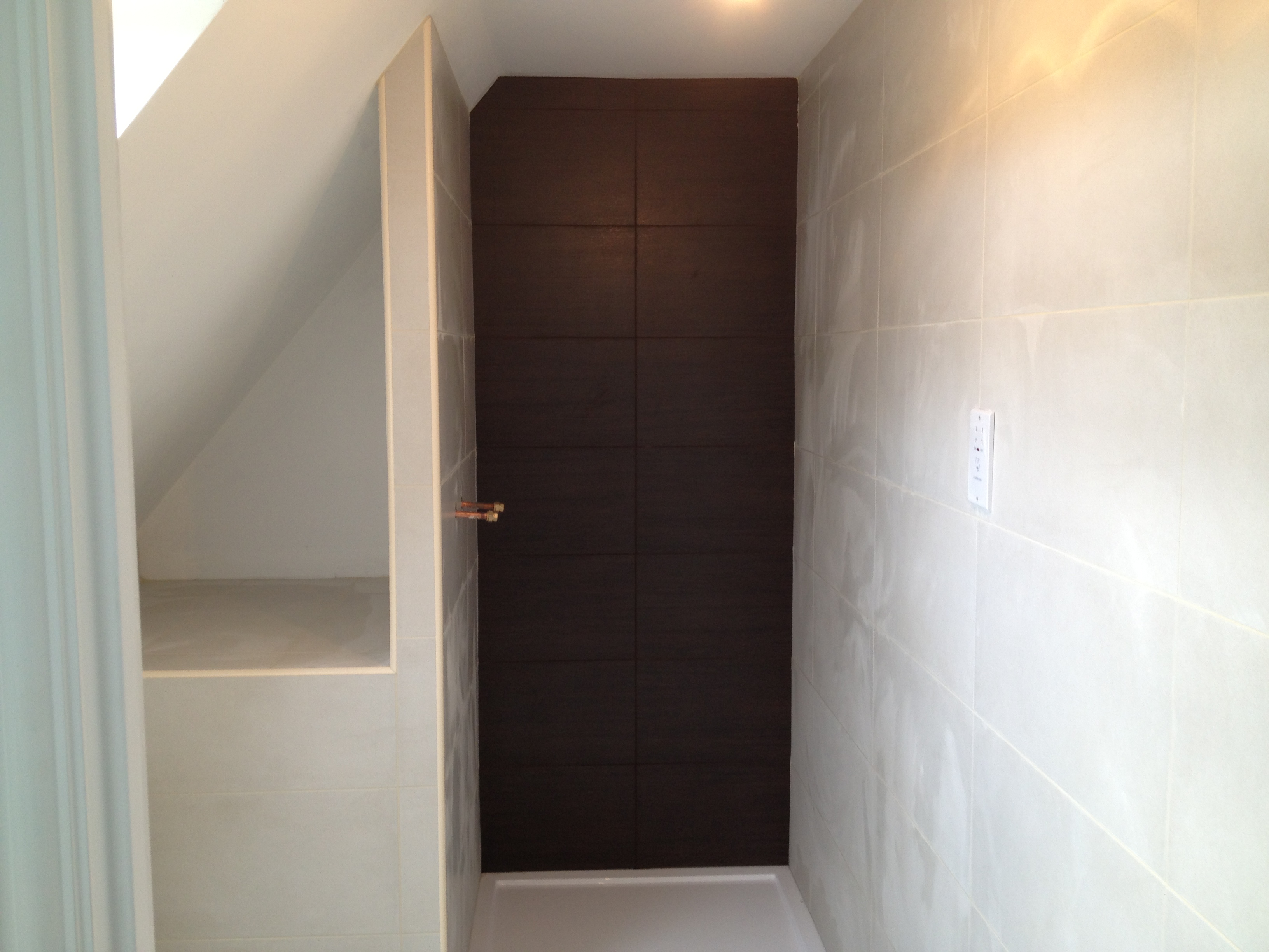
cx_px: 634
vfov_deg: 40.7
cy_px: 476
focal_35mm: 35
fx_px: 1283
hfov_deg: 52.6
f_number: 2.4
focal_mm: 4.28
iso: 50
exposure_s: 1/20
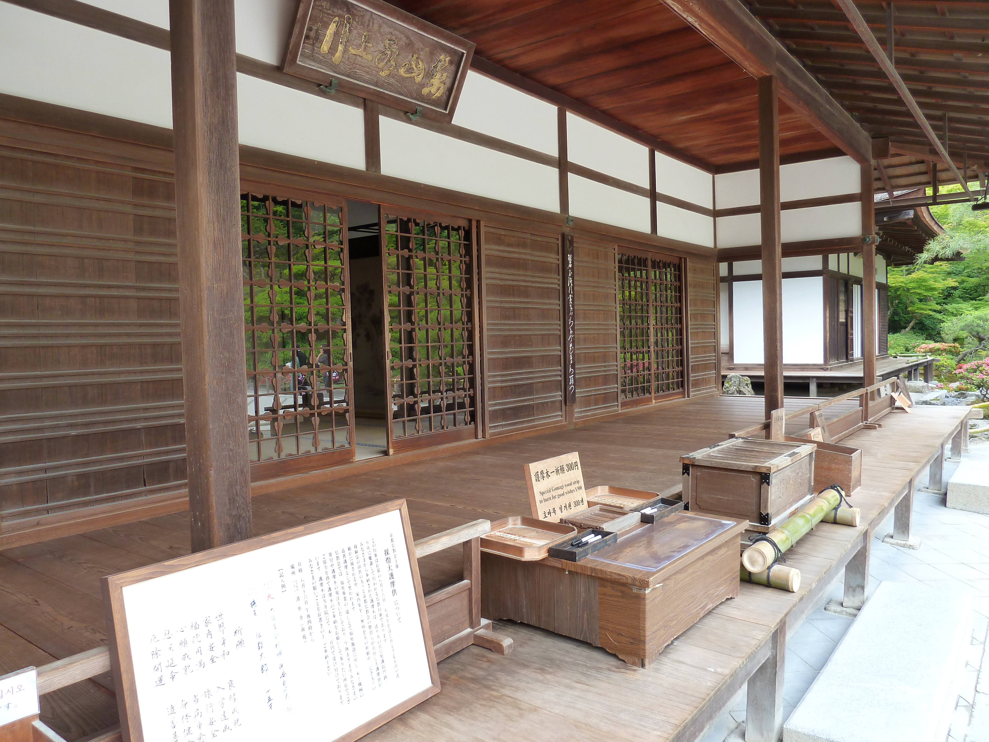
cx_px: 494
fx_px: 714
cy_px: 371
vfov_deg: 54.9
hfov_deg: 69.4
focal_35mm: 25
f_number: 3.3
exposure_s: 1/50
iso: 125
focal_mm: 4.1
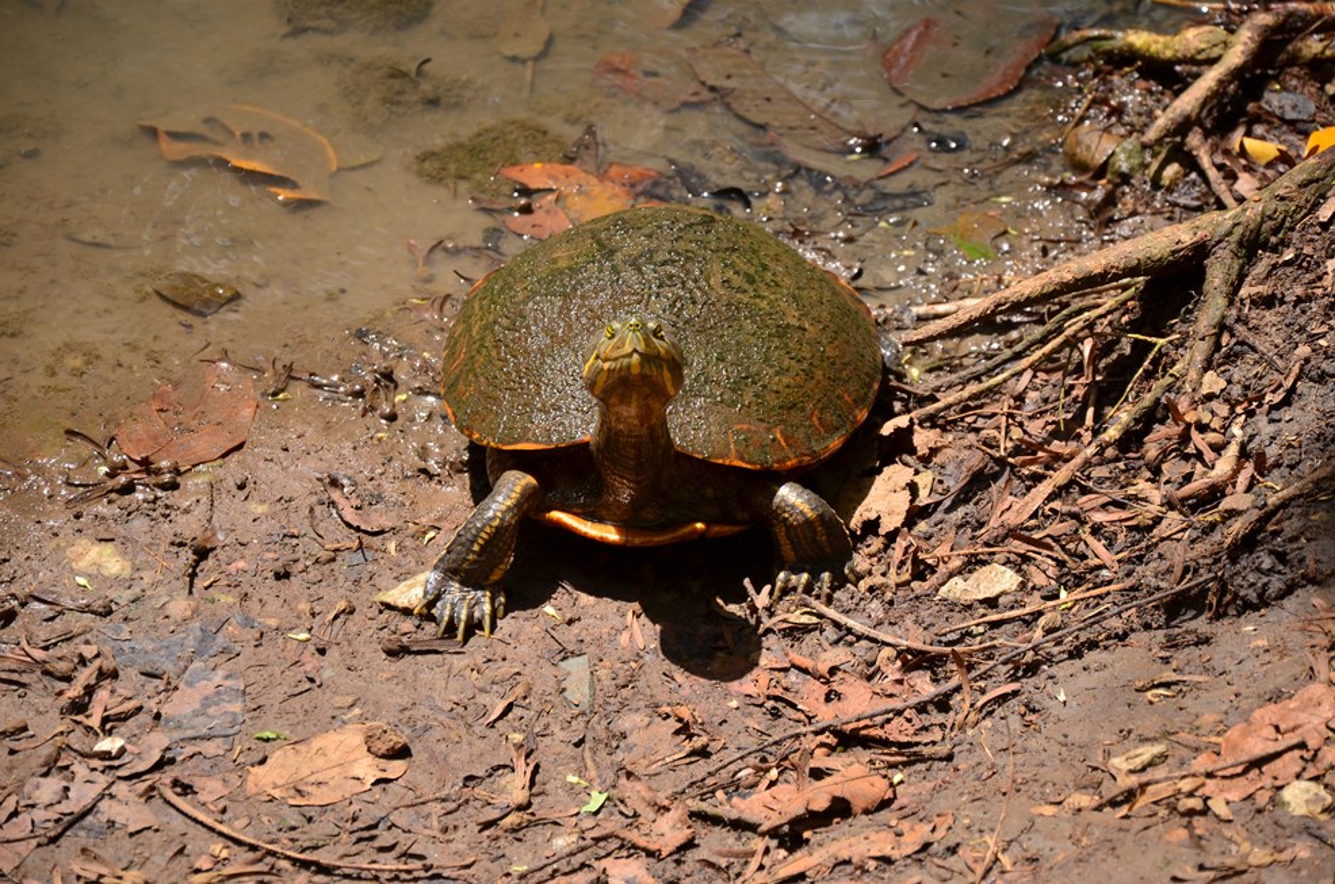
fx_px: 5828
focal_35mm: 158
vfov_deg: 8.7
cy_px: 442
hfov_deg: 13.1
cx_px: 668
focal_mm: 105
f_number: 5.6
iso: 100
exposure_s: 1/400
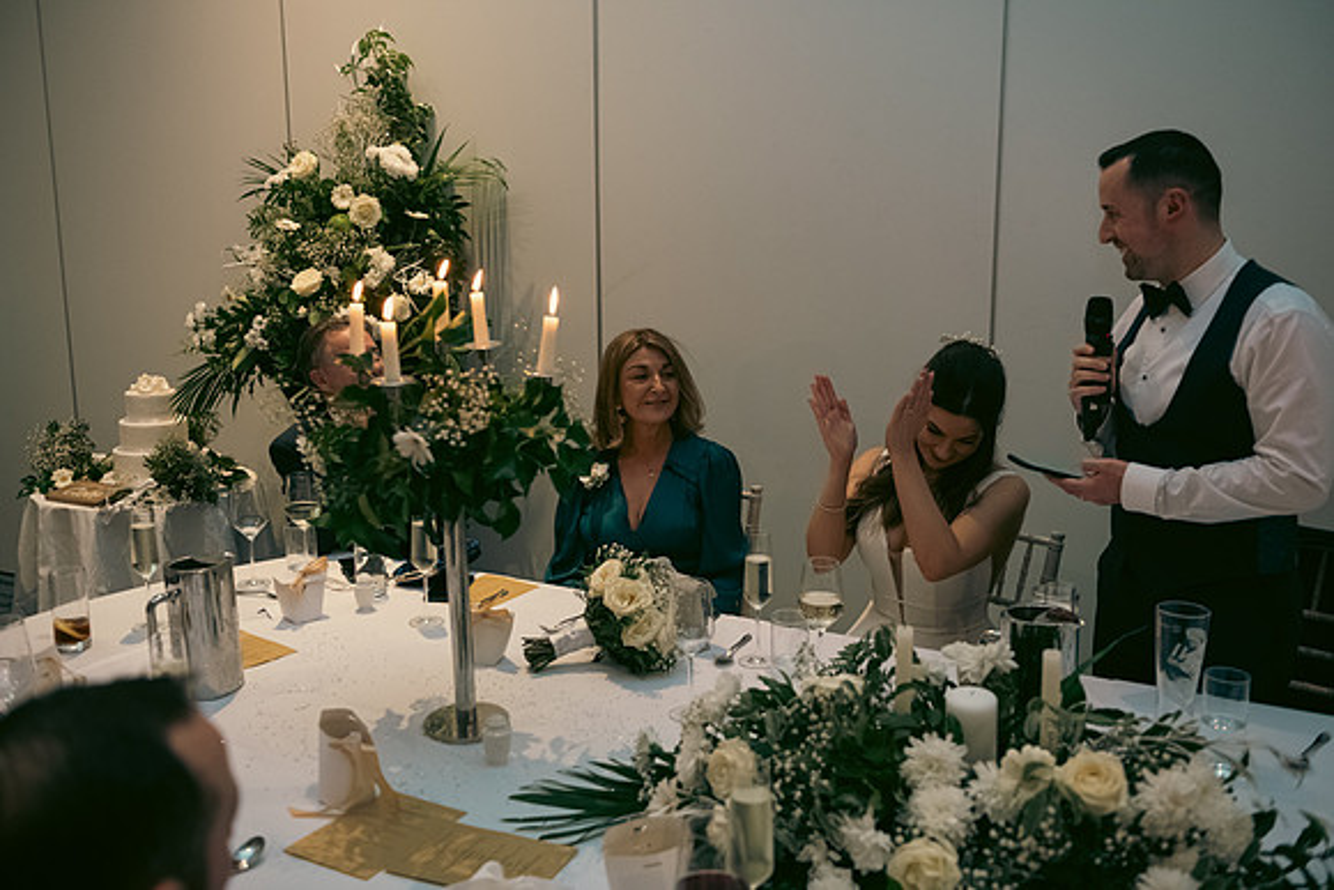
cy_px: 445
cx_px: 667
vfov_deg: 37.9
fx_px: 1297
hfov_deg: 54.4
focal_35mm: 35
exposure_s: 1/160
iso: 2000
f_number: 3.5
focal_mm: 35
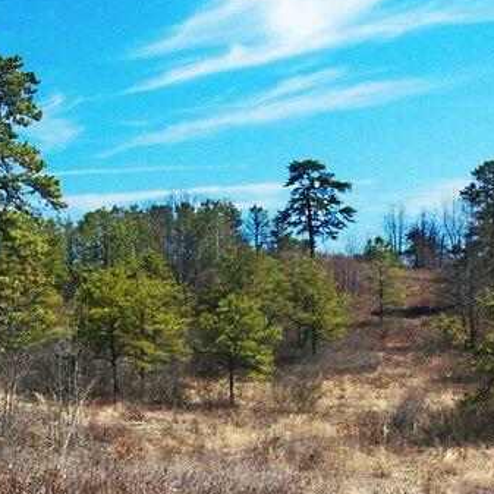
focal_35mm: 94
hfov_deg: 18.5
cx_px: 265
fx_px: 1518
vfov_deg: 18.5
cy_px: 283
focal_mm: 7.18
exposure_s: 1/60
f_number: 6.7
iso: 64
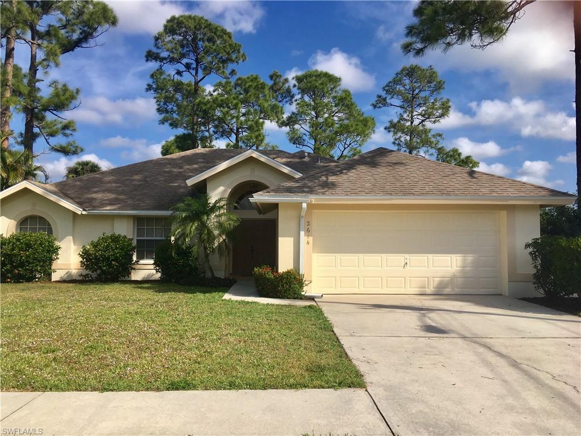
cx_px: 290
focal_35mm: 29
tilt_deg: +4.6
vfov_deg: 48.2
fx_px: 487
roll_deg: -1.5
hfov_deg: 61.7
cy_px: 218
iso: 25
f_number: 2.2
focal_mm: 4.15
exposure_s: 1/2331
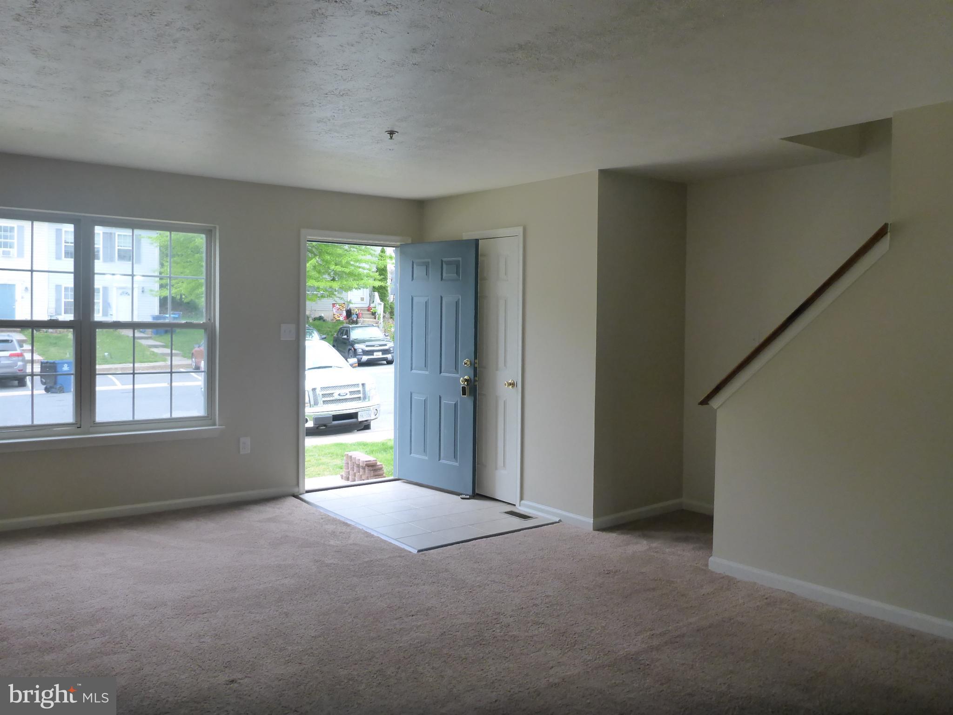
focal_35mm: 28
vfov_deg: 49.7
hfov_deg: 63.4
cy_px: 358
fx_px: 771
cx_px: 476
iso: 320
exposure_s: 1/100
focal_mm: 4.9
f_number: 3.3
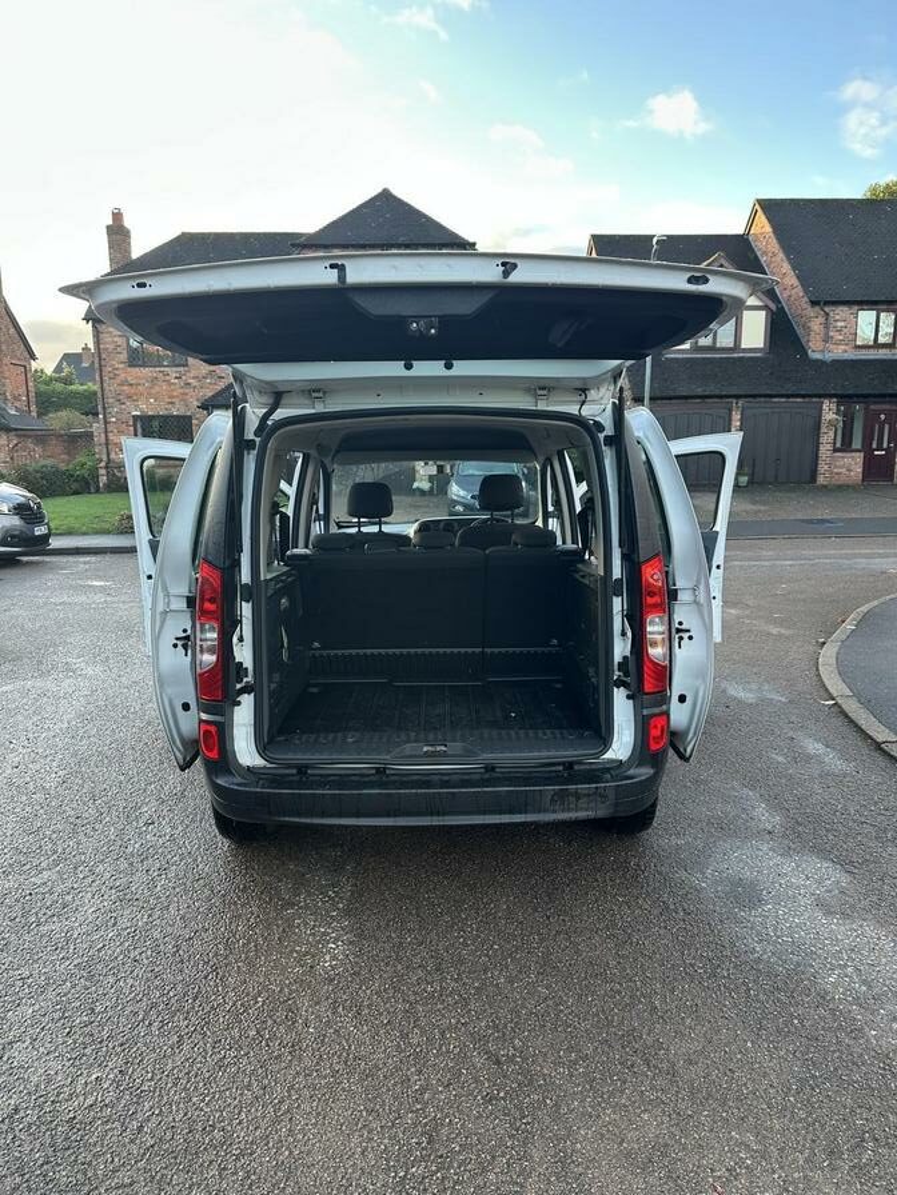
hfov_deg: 56.8
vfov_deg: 71.6
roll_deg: +1.1
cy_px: 598
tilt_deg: -9.8
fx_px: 829
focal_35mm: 24
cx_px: 448
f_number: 1.78
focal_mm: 6.86
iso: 64
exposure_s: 1/179
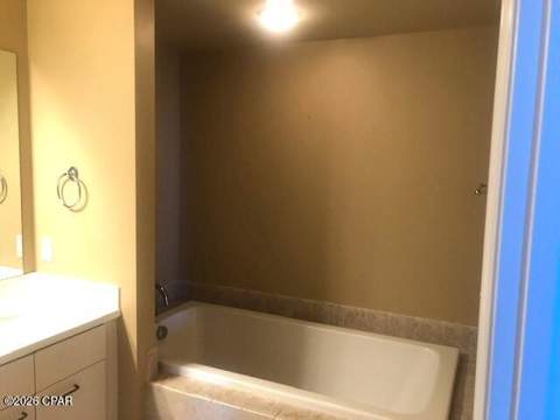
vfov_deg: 49.7
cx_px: 280
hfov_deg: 63.4
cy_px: 210
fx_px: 453
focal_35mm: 28
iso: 40
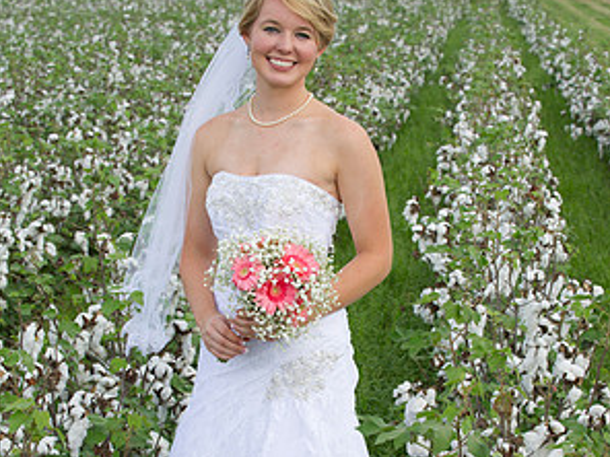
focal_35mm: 117
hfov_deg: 16.8
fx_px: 2062
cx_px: 306
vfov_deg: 12.6
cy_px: 387
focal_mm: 80
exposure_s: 1/125
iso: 200
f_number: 7.1
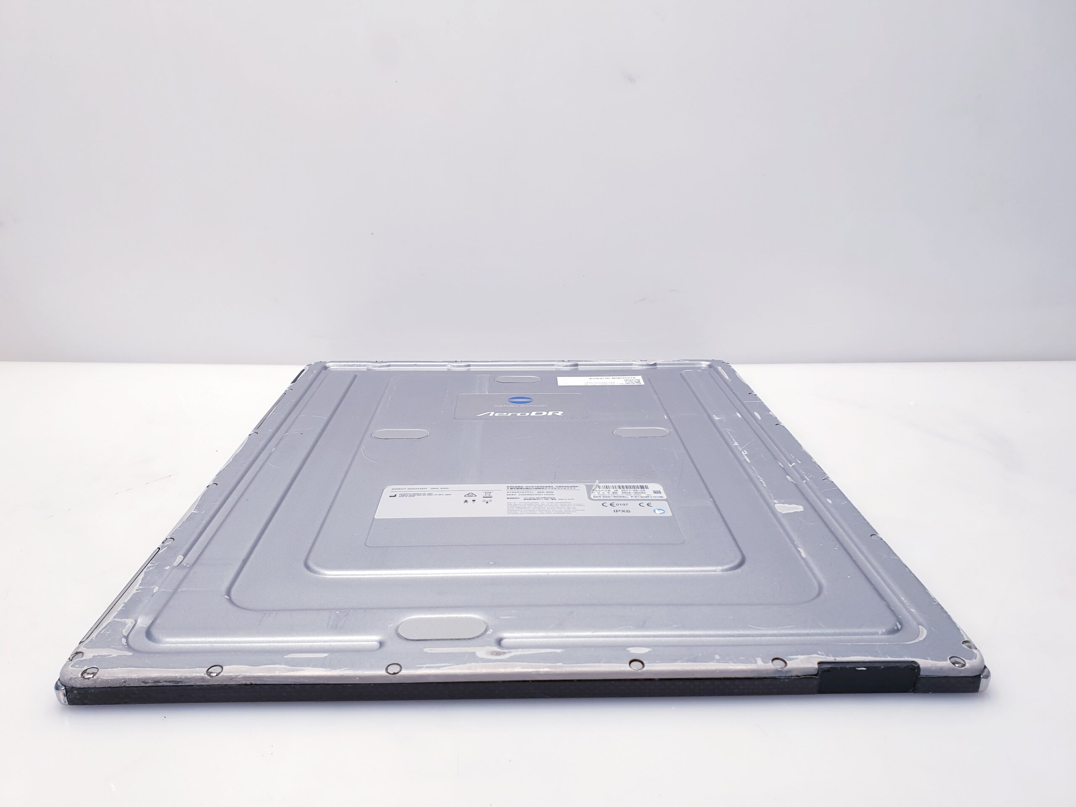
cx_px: 538
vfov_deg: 53.1
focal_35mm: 26
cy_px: 404
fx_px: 808
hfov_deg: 67.3
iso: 80
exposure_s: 1/50
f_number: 2.4
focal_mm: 4.3
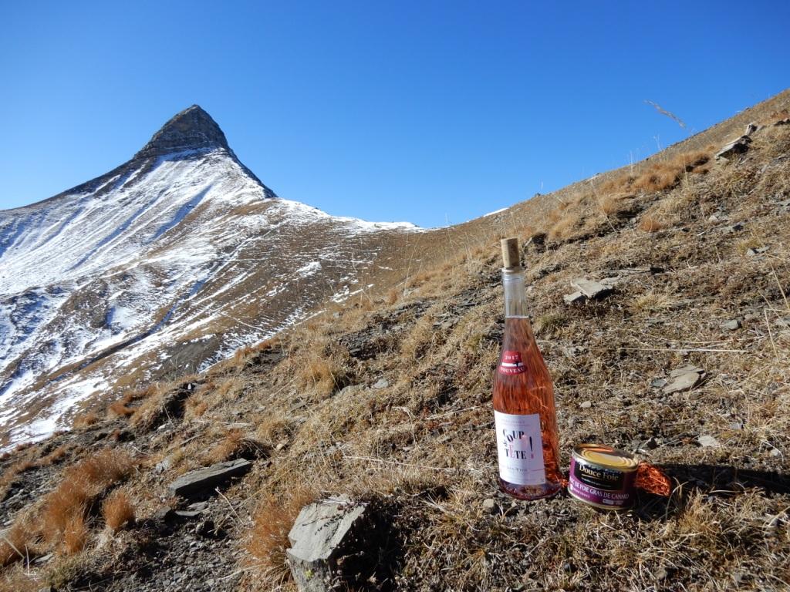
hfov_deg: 71.6
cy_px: 296
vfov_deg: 56.8
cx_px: 395
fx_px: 548
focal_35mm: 24
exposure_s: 1/1000
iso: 80
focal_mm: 4.3
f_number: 3.4
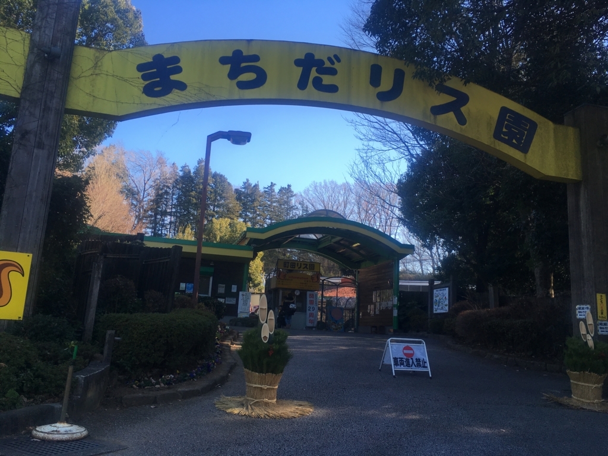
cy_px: 228
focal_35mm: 29
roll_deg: -2.0
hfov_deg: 61.7
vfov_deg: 48.2
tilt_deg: +11.7
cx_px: 304
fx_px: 509
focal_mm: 4.15
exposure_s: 1/371
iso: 25
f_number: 2.2
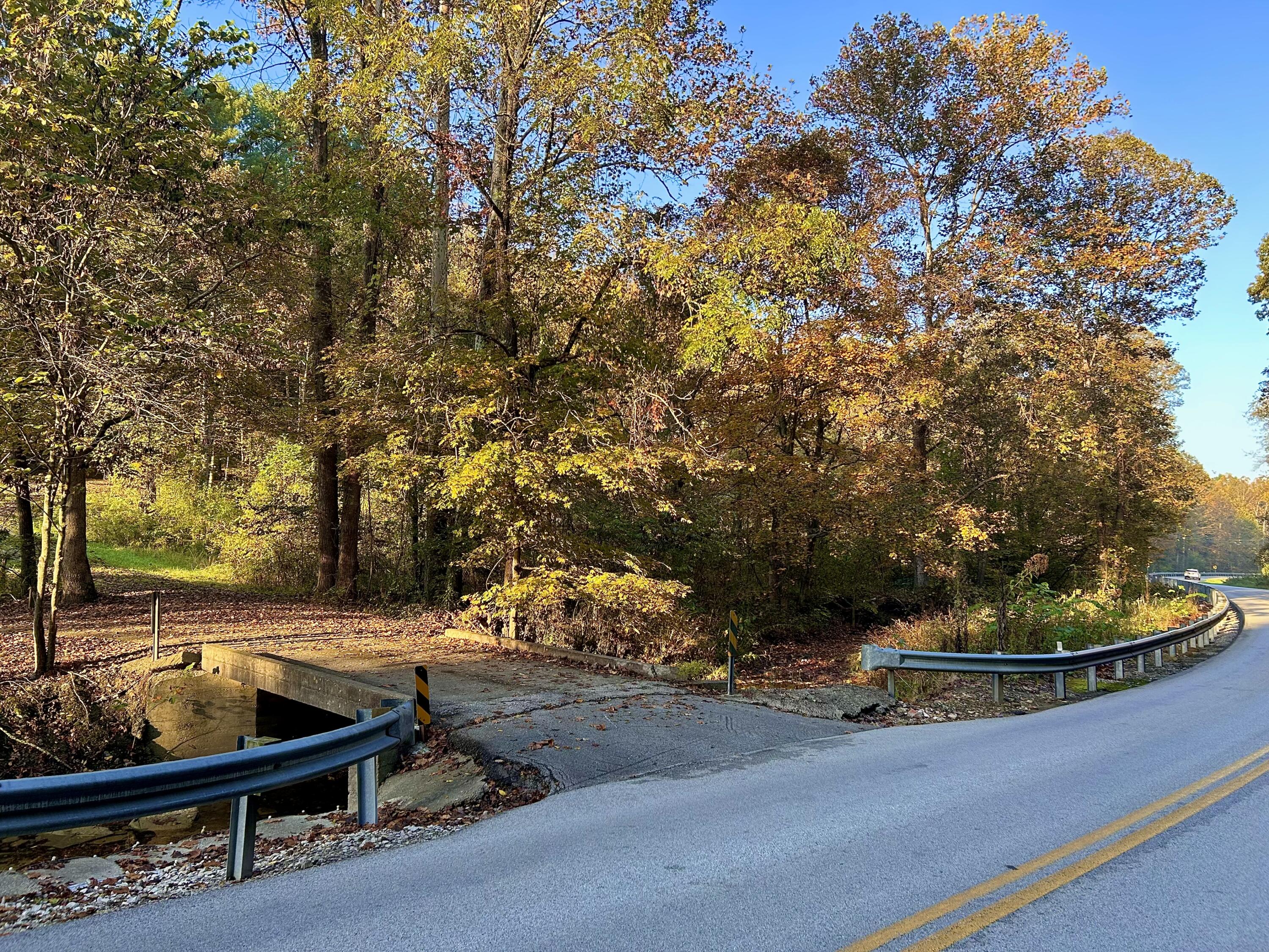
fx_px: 953
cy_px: 476
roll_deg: +0.2
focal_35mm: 26
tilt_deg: +5.2
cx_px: 634
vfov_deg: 53.1
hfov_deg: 67.3
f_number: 1.5
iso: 40
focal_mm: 5.7
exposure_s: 1/279
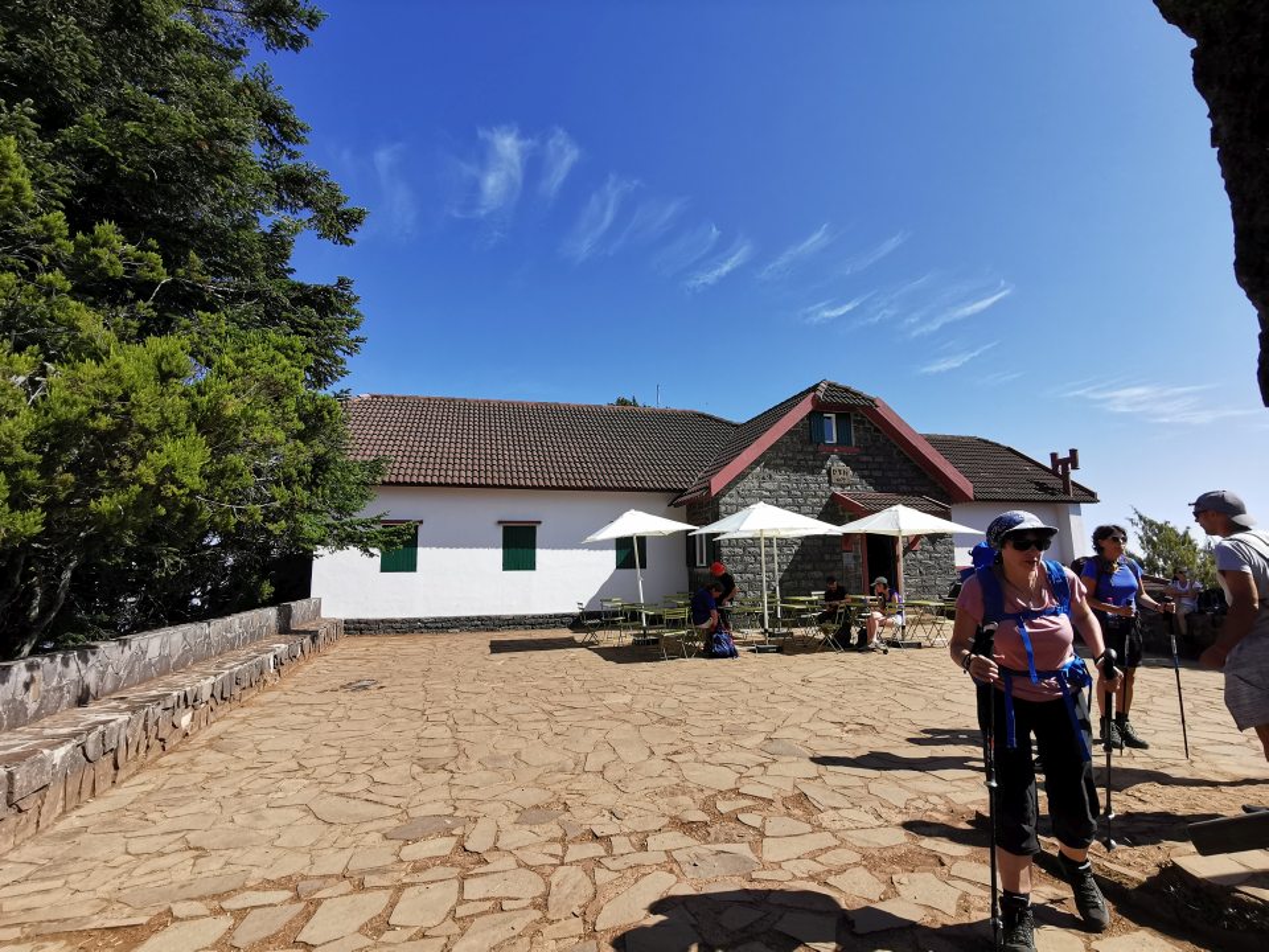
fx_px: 623
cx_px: 634
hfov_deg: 91.0
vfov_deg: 74.7
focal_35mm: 17
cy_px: 476
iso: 50
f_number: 2.2
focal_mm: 2.26
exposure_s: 1/962
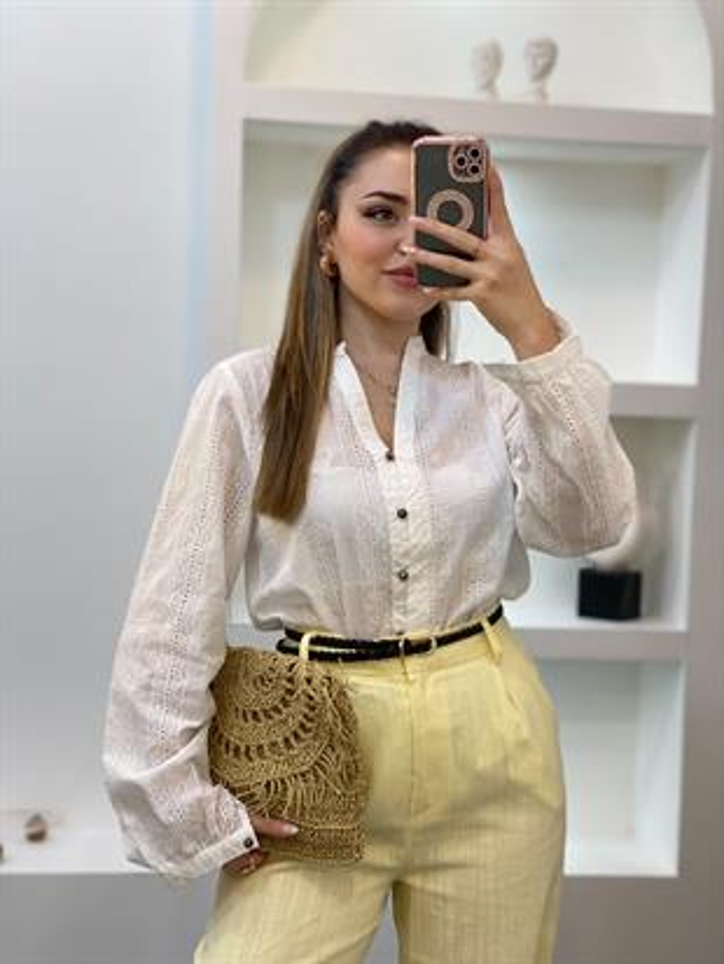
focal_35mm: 52
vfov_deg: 36.8
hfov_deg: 28.0
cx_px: 362
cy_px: 482
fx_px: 1449
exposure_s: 1/100
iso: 64
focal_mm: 6
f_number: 2
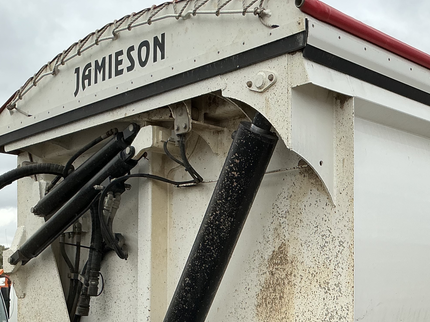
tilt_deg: +2.5
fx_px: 708
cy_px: 283
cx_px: 379
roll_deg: +0.4
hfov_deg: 32.3
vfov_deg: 25.0
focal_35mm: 57
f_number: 1.8
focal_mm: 3
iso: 25
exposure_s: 1/912
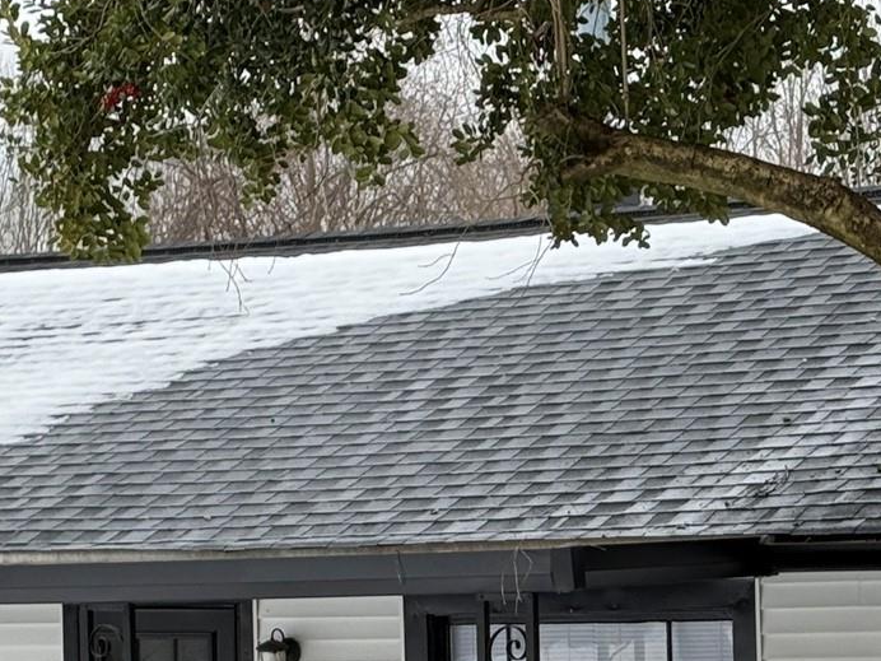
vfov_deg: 10.3
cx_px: 499
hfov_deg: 13.9
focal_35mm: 142
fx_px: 3614
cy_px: 755
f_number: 1.78
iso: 64
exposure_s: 1/928
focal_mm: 6.76
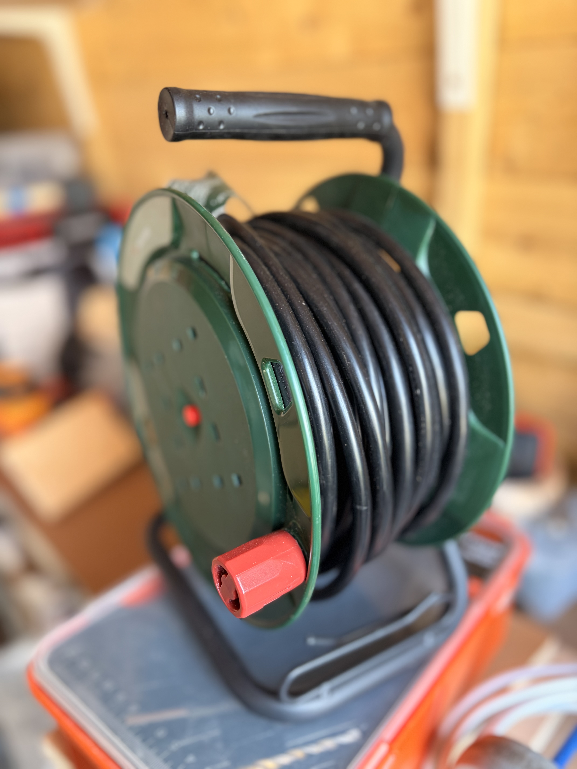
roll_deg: +5.6
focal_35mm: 26
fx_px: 578
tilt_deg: -25.7
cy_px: 384
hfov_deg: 53.1
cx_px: 288
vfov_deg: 67.3
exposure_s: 1/105
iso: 125
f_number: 1.6
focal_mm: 5.96
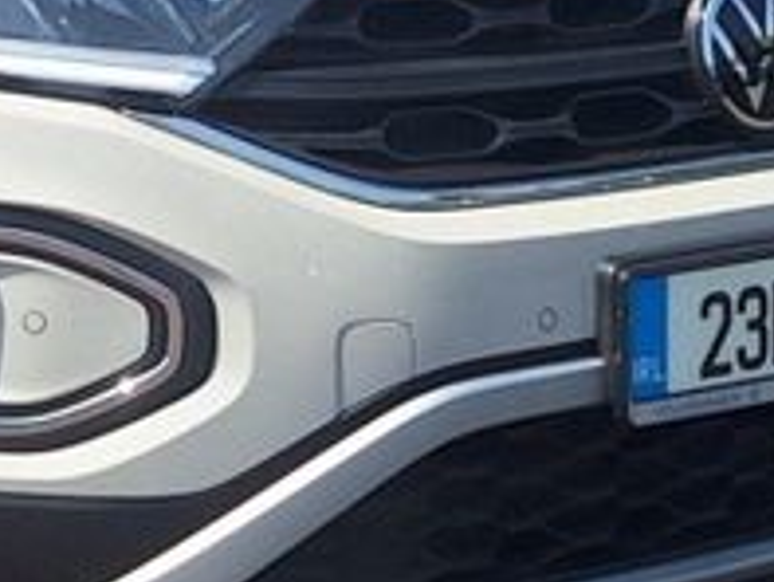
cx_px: -161
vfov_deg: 20.2
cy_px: -35
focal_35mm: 70
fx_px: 1566
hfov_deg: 25.0
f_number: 1.8
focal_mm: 5.54
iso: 40
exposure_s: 1/2695
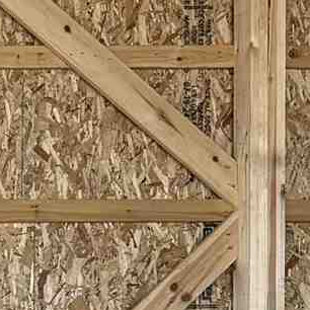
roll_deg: +0.5
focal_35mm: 213
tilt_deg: -0.2
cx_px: -775
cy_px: 470
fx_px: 2158
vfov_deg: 8.0
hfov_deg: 6.9
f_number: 1.78
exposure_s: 1/179
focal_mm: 6.76
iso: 64
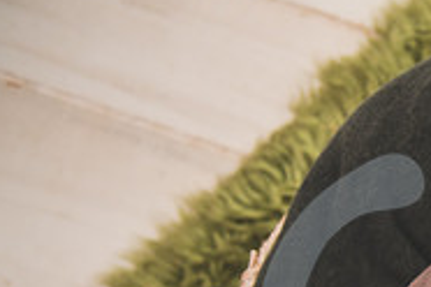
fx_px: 1293
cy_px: 357
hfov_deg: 17.1
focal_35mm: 108
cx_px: 643
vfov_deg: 12.4
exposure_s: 1/125
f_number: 2.8
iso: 100
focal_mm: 31
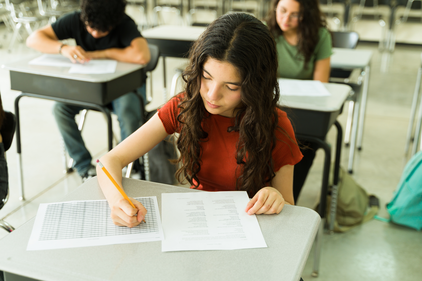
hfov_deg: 45.4
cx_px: 211
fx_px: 504
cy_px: 140
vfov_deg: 31.2
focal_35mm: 43
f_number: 2.8
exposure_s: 1/160
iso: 320
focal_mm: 43
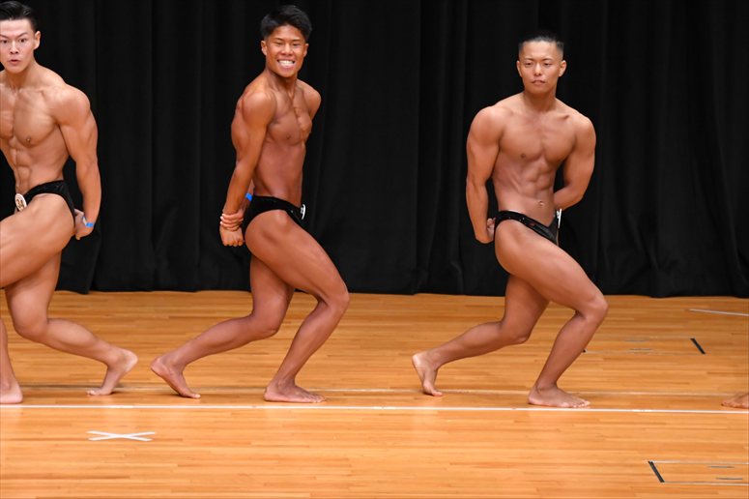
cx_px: 374
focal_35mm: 300
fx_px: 6239
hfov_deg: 6.9
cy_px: 250
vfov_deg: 4.6
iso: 4000
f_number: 5.6
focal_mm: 200
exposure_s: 1/400
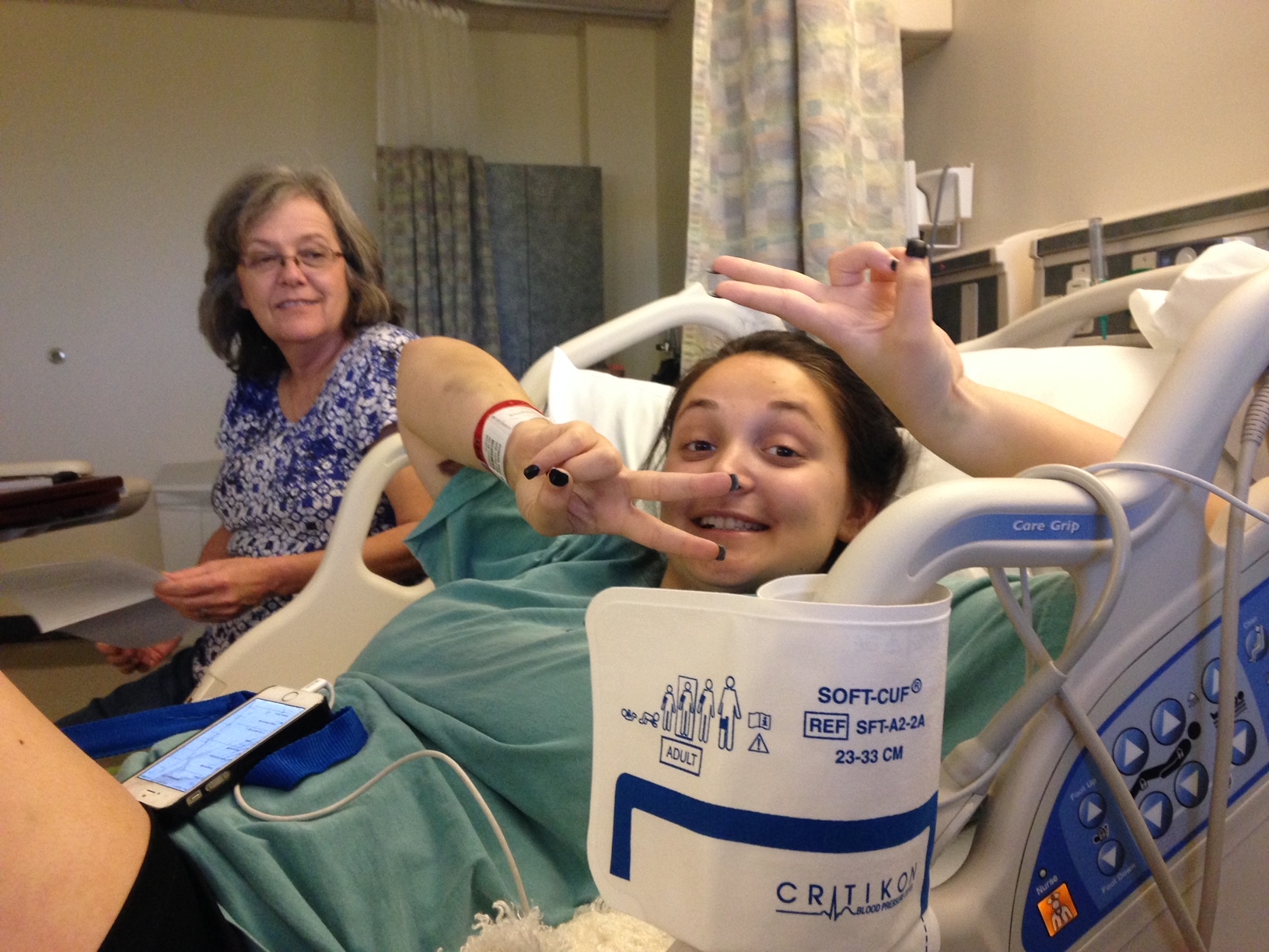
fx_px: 1210
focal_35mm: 33
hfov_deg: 55.4
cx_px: 634
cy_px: 476
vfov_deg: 42.9
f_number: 2.4
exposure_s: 1/20
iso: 250
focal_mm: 4.12
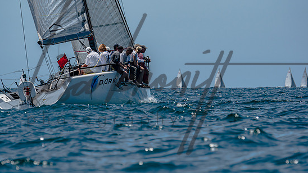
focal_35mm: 499
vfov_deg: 2.4
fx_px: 4075
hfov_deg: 4.3
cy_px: 77
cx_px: 152
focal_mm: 300
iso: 200
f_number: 5.6
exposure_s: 1/1600
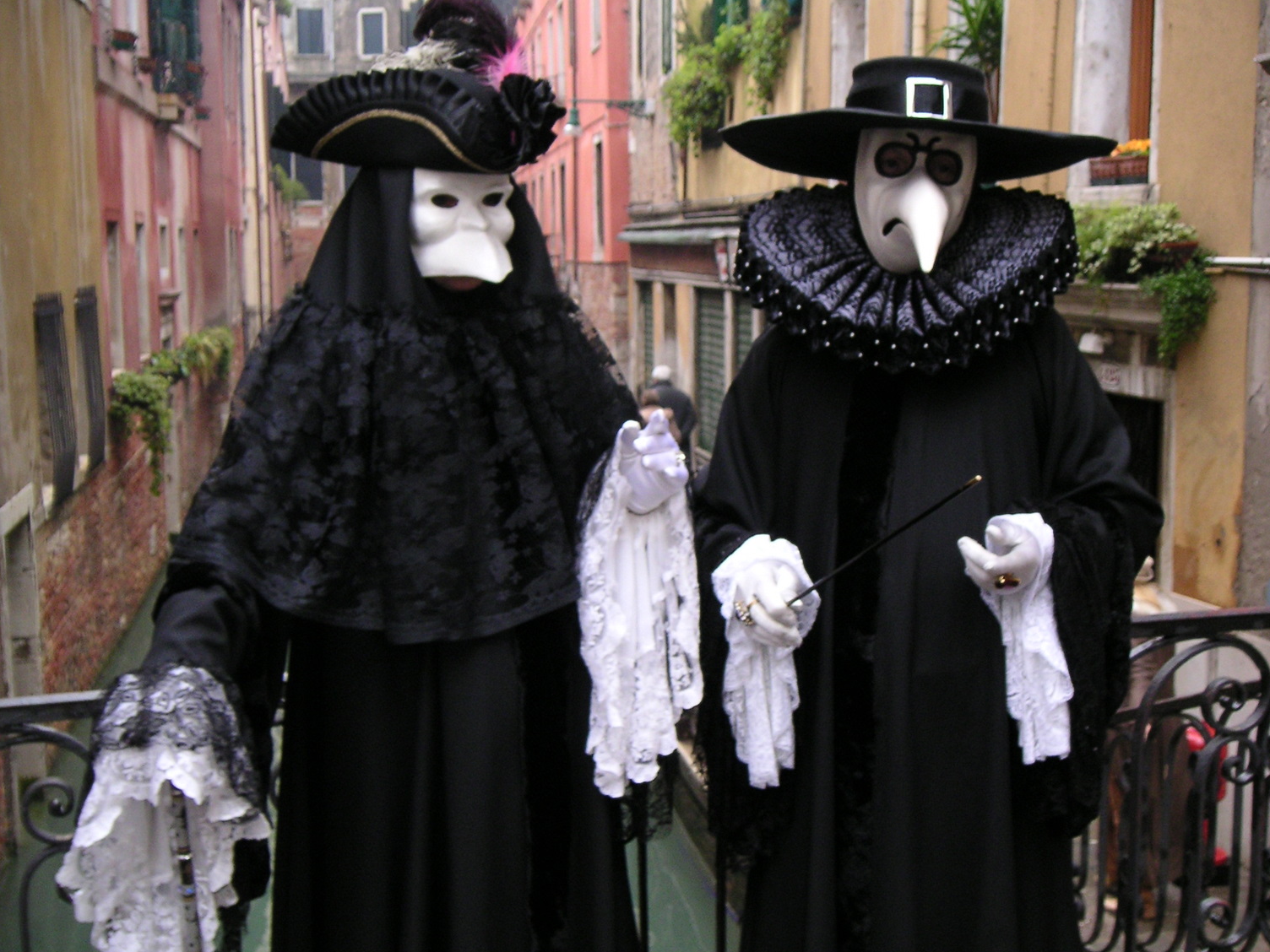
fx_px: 1834
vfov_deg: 29.1
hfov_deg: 38.2
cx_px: 675
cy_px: 492
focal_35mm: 50
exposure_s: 1/45
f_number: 2.9
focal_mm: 7.3
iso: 100
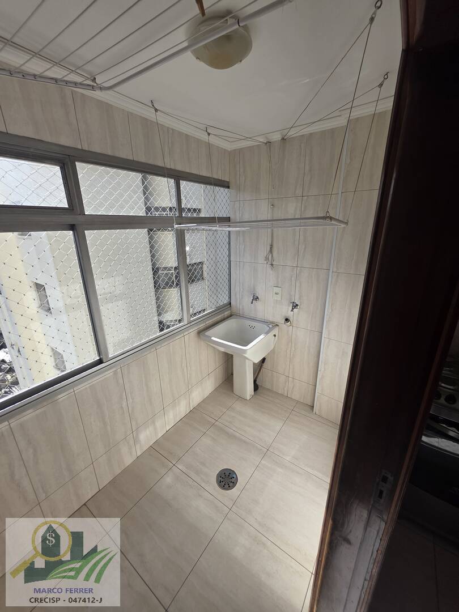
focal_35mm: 13
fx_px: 230
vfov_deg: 106.2
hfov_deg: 89.9
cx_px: 230
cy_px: 306
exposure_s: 1/566
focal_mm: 2.2
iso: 40
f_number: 1.9
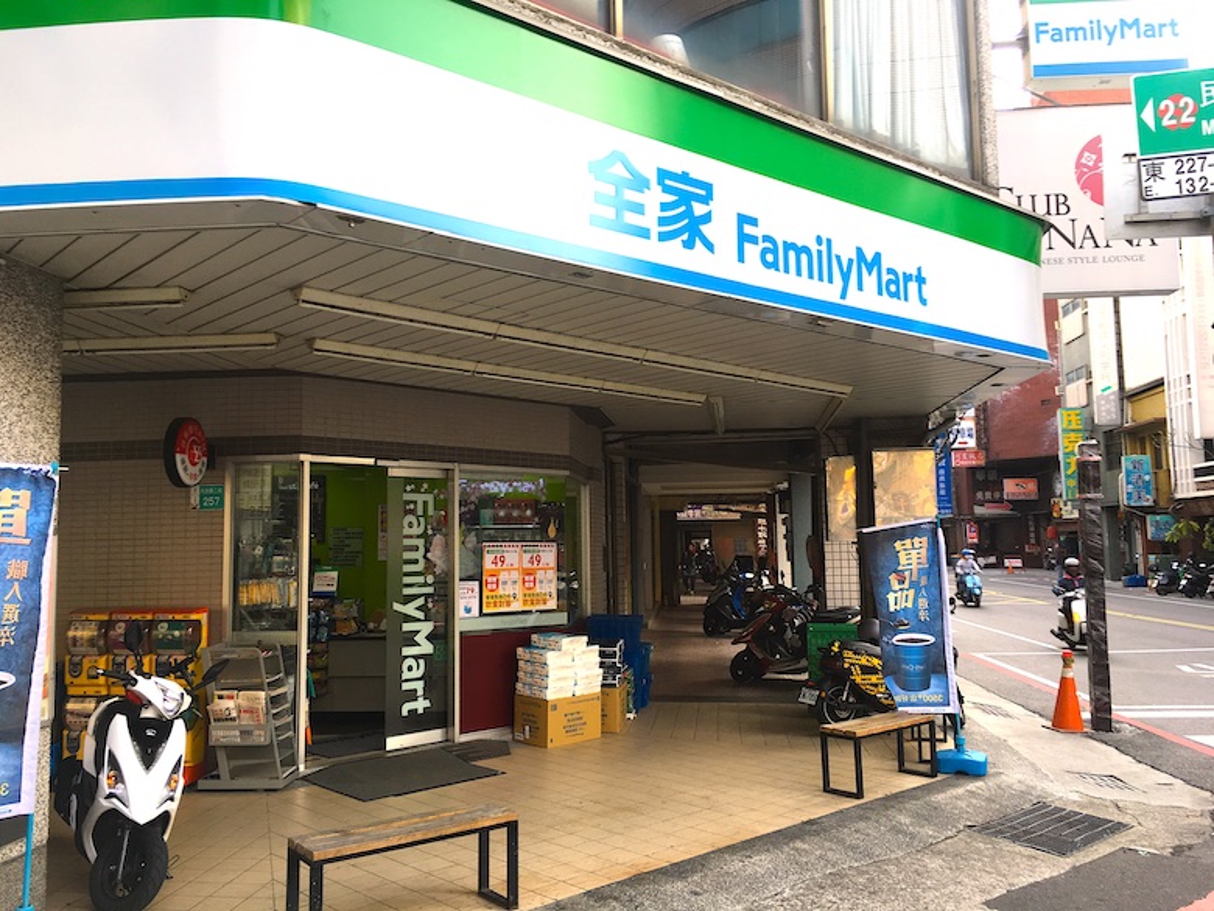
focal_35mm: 29
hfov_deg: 61.7
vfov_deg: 48.2
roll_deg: +1.9
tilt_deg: +8.8
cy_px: 456
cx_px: 607
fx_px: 1017
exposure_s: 1/120
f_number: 2.2
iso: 25
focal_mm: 4.15
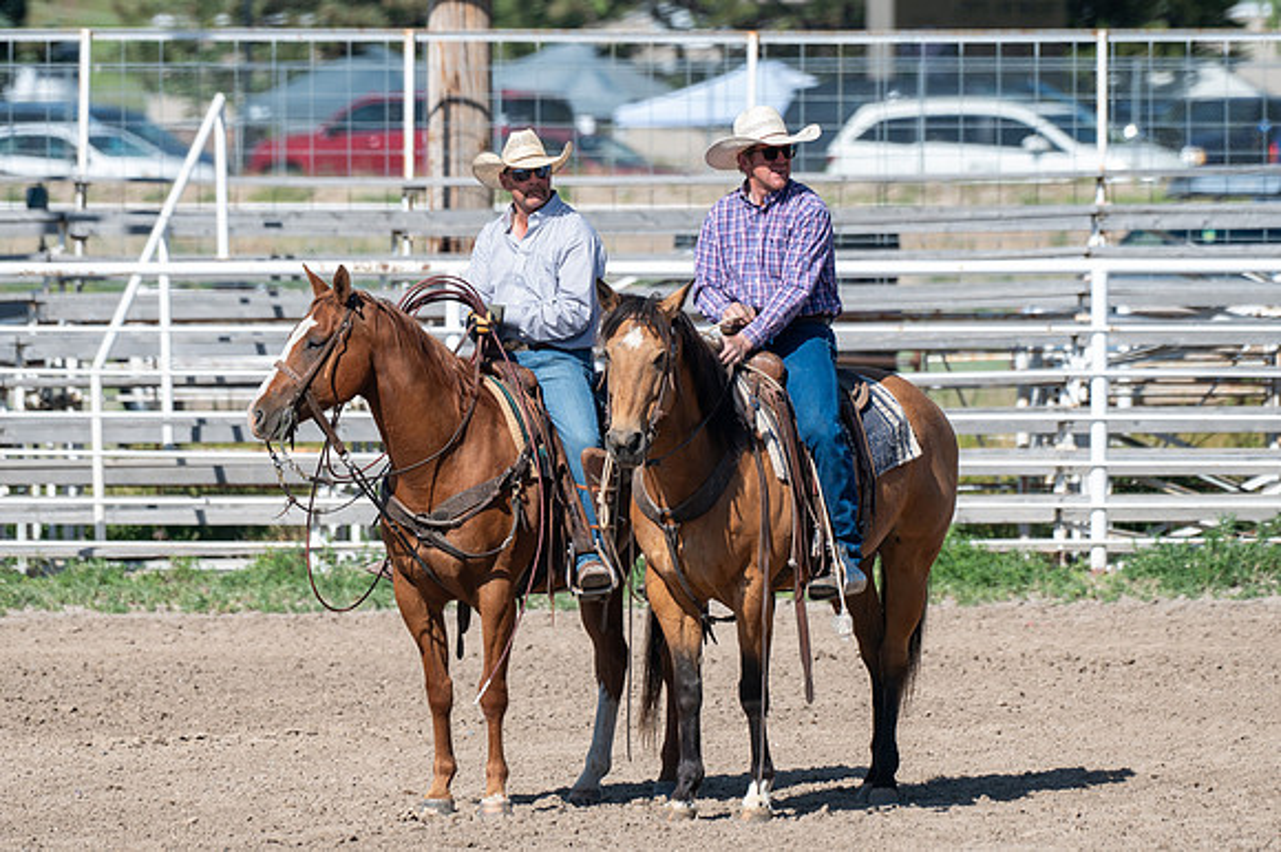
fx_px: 13197
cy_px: 365
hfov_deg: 5.6
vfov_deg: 3.7
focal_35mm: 371
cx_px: 622
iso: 250
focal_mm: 310
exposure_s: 1/1000
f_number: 5.6
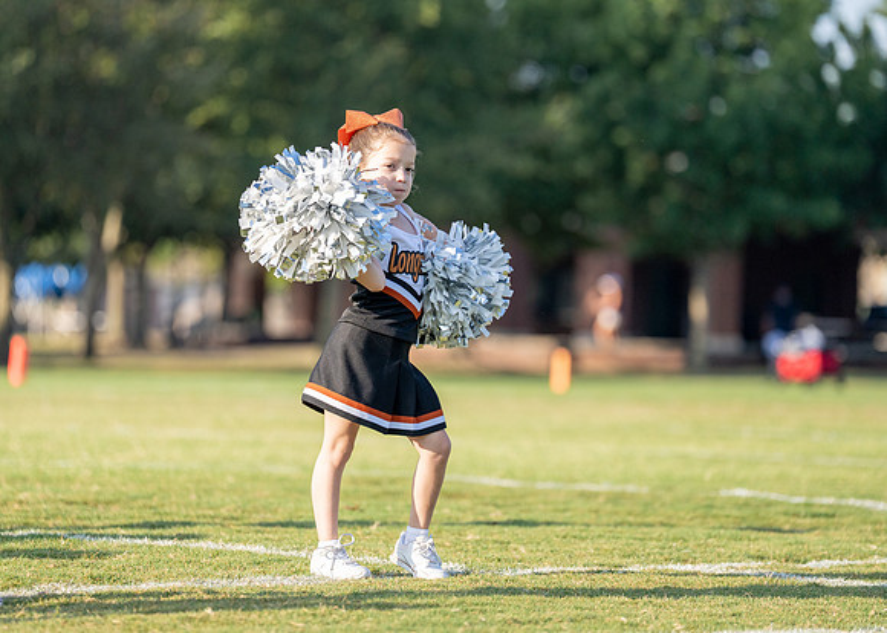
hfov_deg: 10.9
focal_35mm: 185
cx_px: 429
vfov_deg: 7.8
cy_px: 292
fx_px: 4657
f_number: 2.8
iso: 320
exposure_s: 1/3200
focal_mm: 160
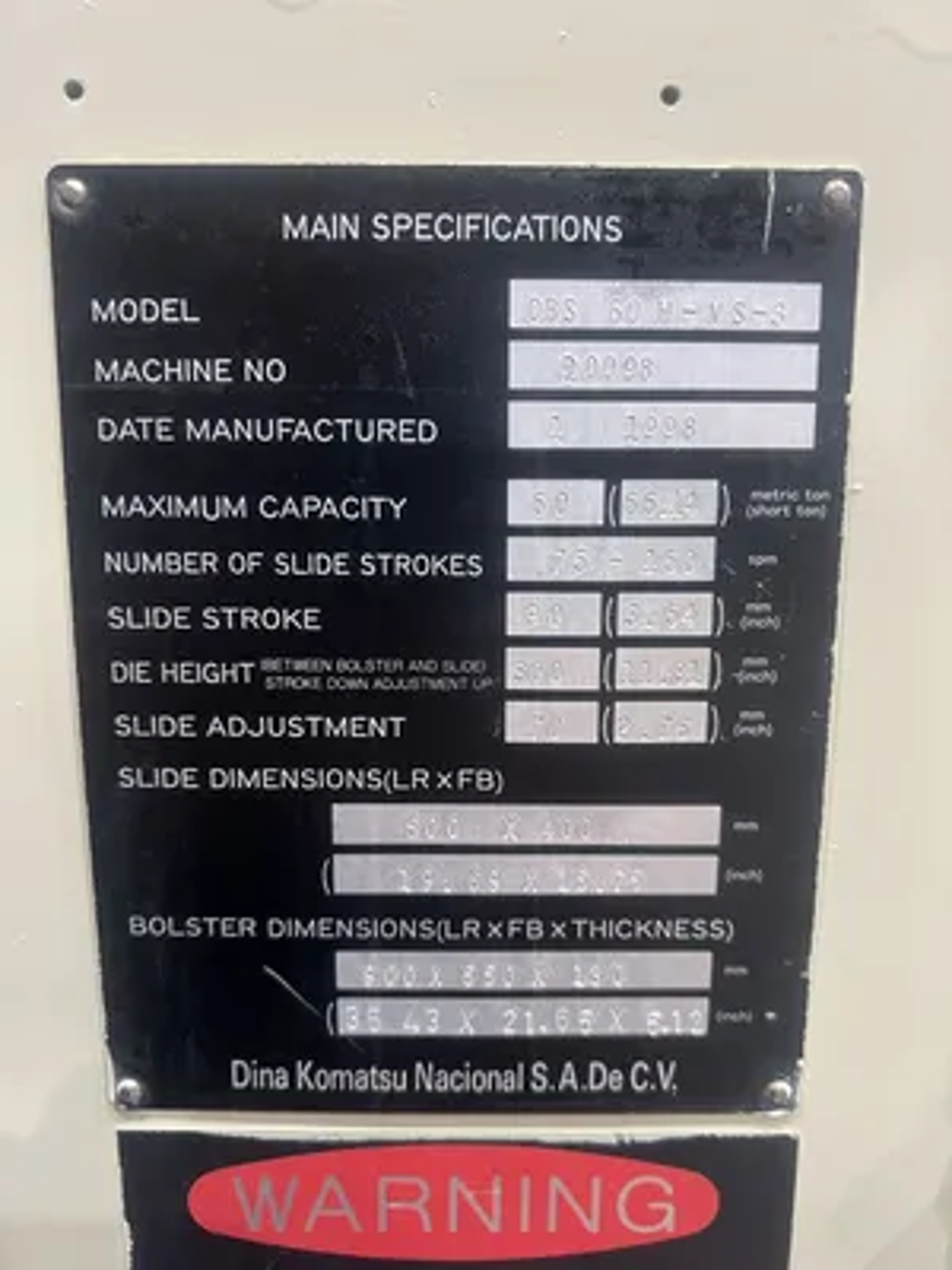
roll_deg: +0.2
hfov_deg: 53.1
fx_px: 953
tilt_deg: -9.5
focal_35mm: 26
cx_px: 476
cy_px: 635
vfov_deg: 67.3
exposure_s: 1/60
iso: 160
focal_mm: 5.7
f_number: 1.5
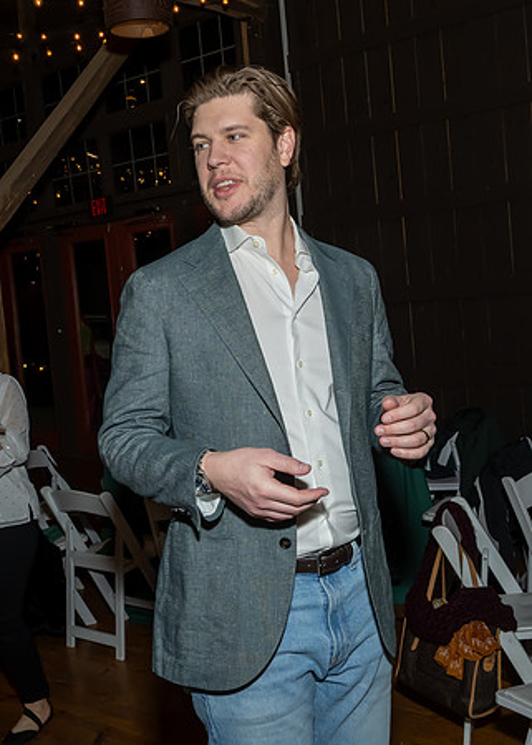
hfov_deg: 33.5
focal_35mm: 42
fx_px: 884
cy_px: 347
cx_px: 256
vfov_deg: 45.7
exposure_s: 1/250
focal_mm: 17
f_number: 8
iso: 640
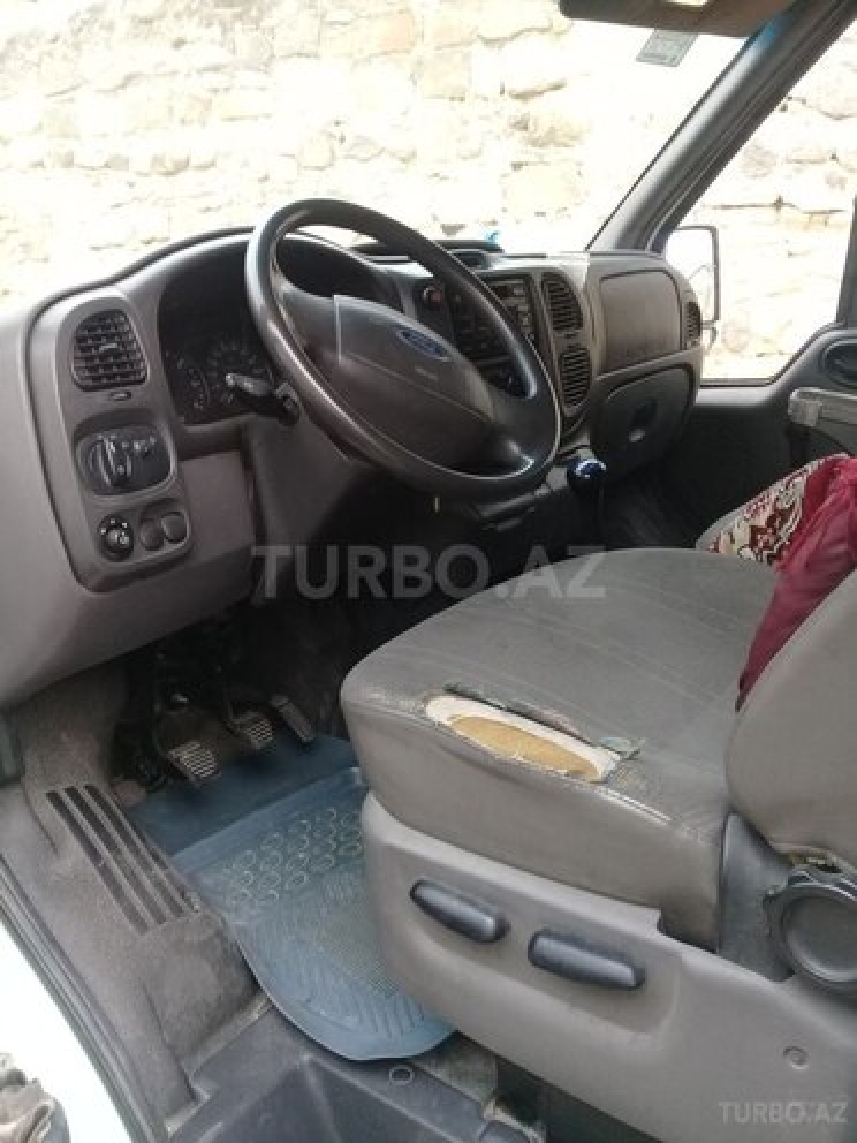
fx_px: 1023
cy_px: 572
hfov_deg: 45.4
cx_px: 428
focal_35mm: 31
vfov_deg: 58.4
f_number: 2.2
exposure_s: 1/40
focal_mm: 3.3
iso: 100
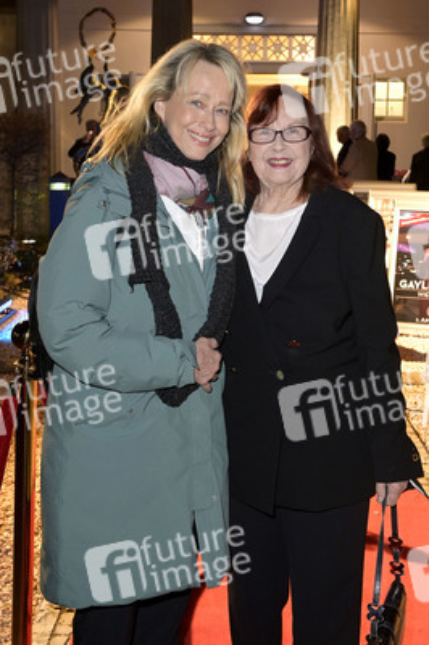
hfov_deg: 33.3
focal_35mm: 40
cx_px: 214
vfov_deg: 48.5
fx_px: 716
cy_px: 322
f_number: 7.1
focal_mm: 40
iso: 2500
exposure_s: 1/30
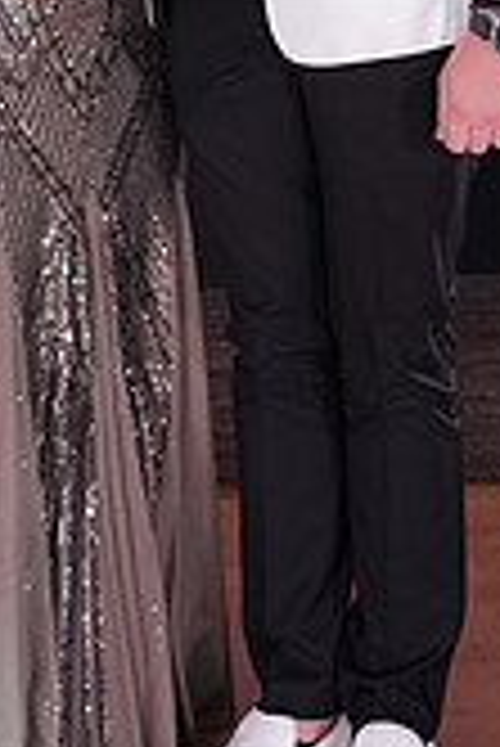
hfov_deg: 10.8
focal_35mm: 126
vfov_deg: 15.6
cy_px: -158
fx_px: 2619
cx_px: -2
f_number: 4
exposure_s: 1/160
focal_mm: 36
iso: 1600
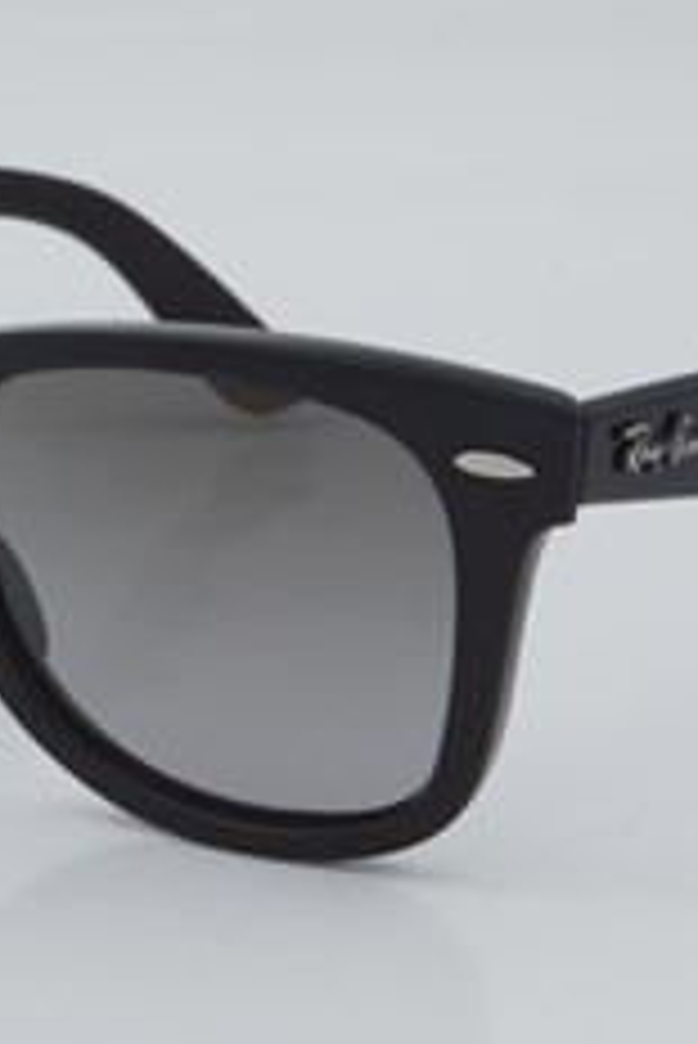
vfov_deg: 15.9
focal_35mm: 129
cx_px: 252
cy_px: 536
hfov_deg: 10.6
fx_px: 3746
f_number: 29
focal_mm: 50
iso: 100
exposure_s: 1/4
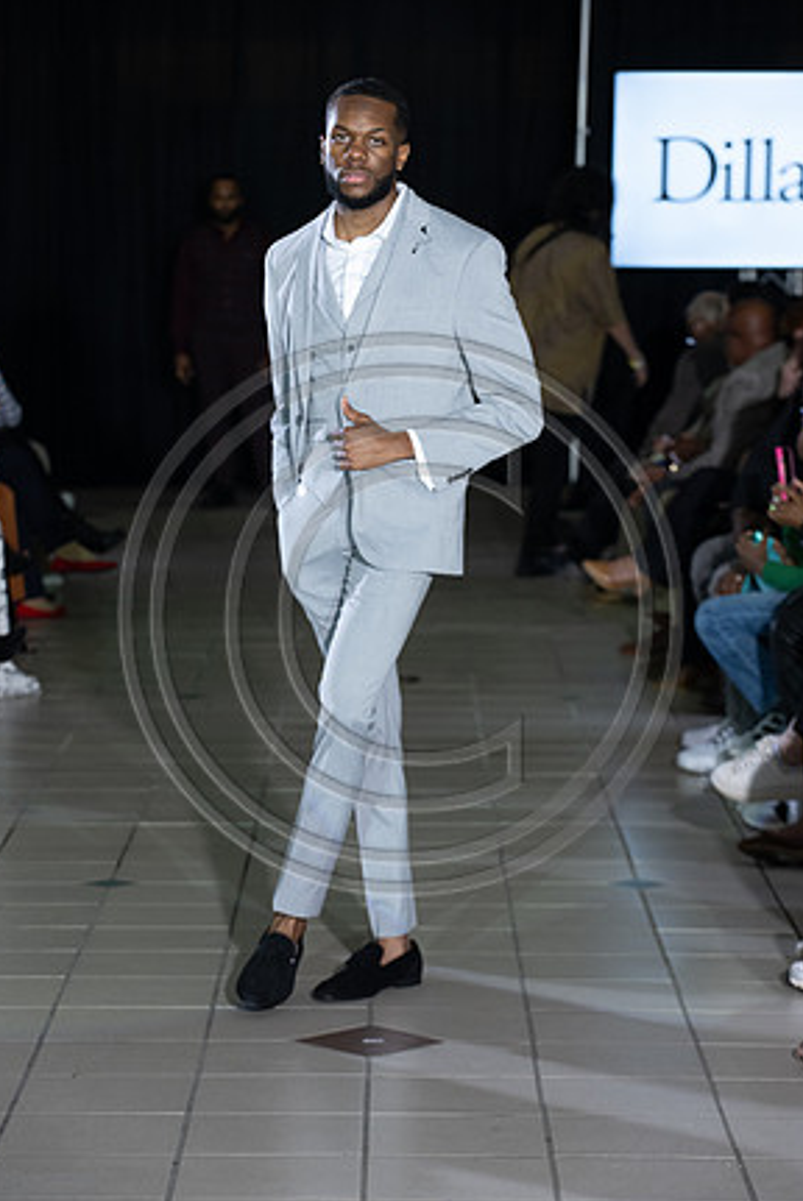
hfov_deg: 11.3
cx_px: 402
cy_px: 613
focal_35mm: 121
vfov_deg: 16.9
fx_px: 4042
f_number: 5
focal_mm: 116
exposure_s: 1/160
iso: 1250
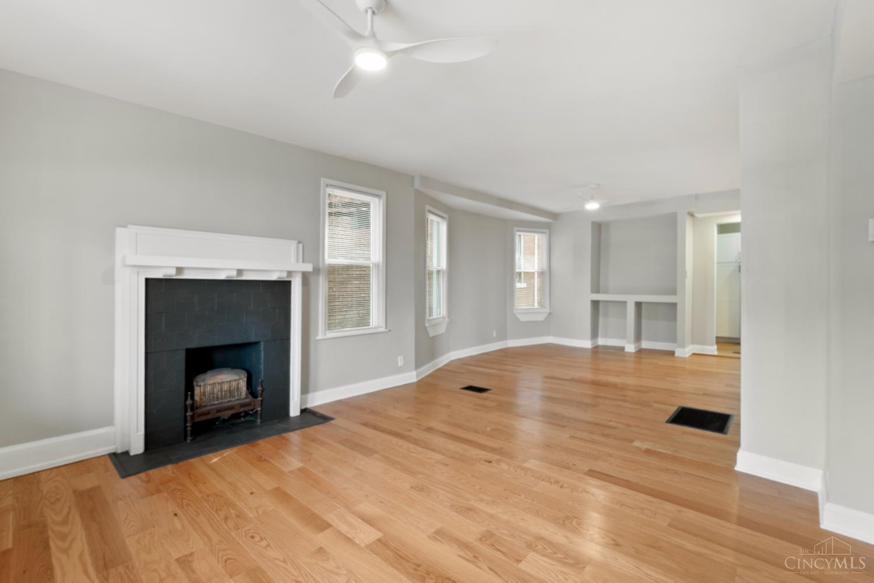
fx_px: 364
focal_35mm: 15
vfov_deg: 77.3
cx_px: 437
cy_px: 292
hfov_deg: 100.4
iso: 400
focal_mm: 10
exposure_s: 1/2.5
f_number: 8
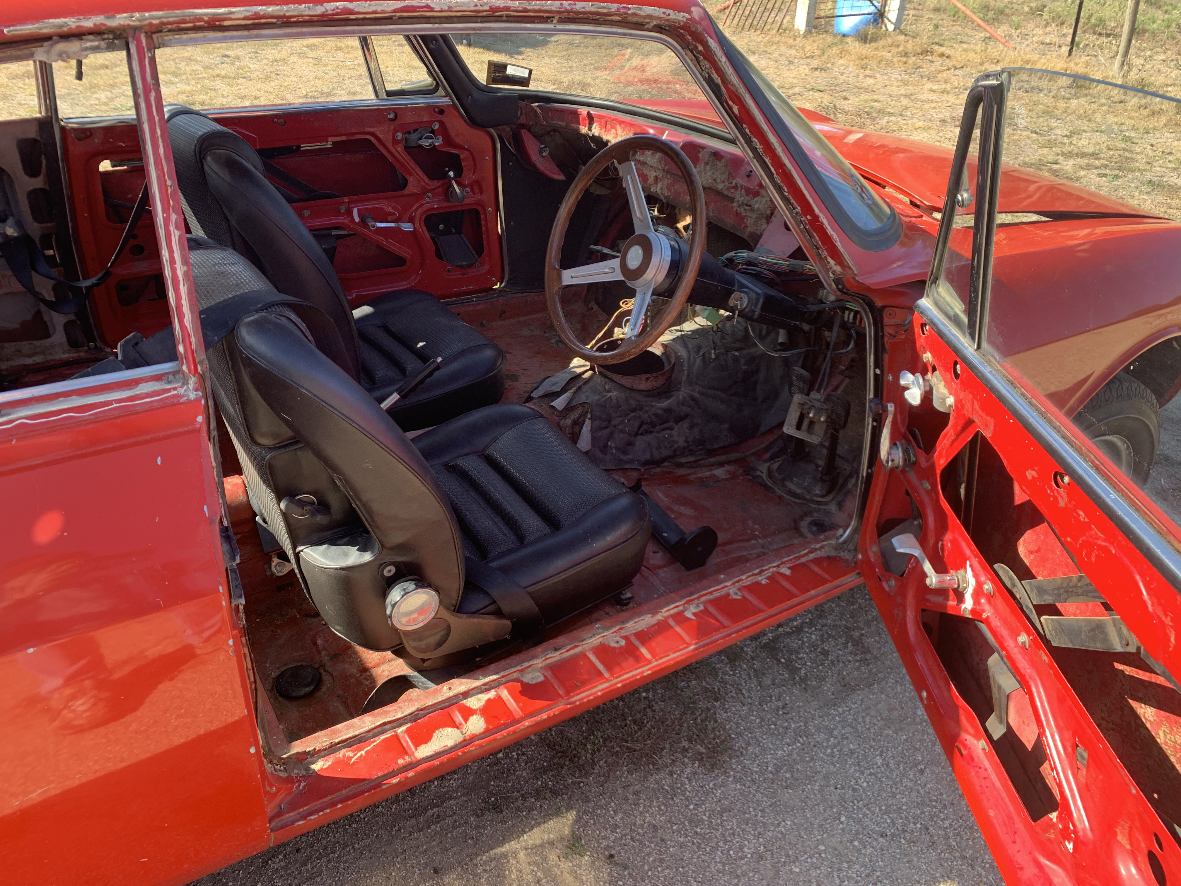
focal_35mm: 26
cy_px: 443
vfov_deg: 53.1
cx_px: 590
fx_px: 887
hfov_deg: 67.3
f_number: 1.8
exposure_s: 1/203
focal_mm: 4.25
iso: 25
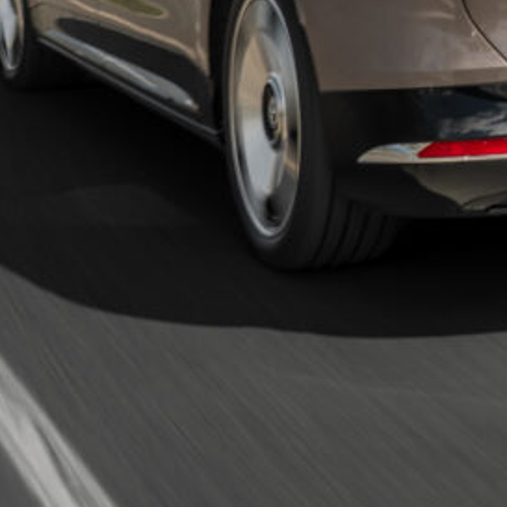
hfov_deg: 12.8
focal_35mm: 134
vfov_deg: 12.8
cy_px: -72
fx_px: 2220
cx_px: 516
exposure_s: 1/30
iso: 100
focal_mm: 42
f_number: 10
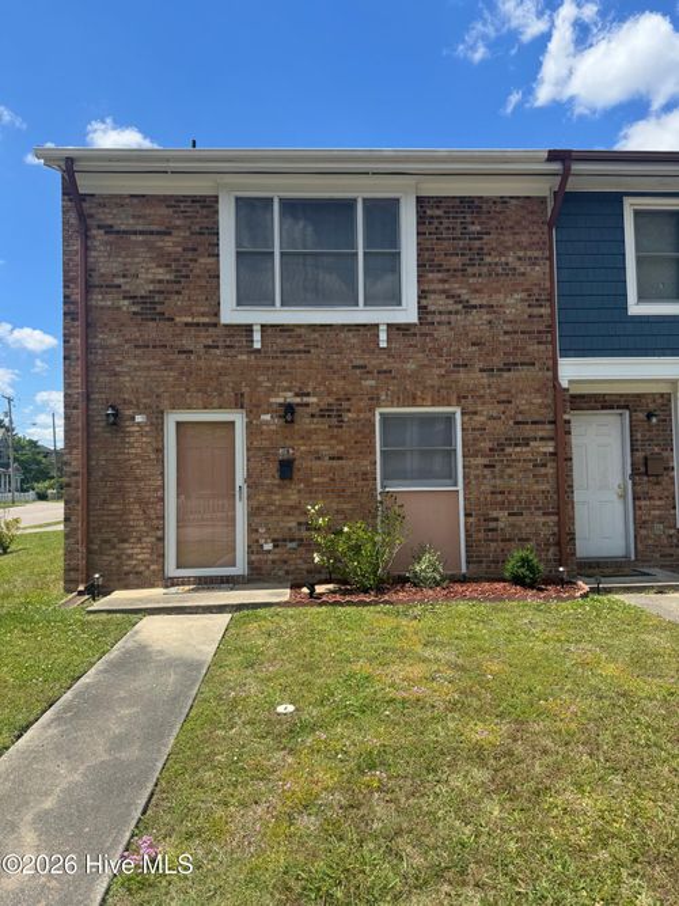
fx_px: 628
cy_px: 453
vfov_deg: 71.6
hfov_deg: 56.8
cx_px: 340
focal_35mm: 24
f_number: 1.78
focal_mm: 6.76
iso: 80
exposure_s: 1/3247
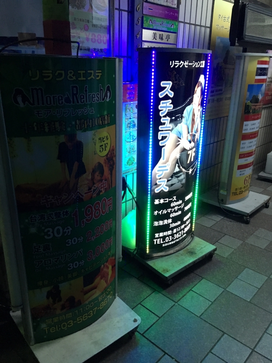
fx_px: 304
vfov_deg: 61.7
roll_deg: -1.6
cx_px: 136
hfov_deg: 48.2
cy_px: 182
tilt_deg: -20.1
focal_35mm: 29
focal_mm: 4.15
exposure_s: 1/20
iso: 200
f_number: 2.2
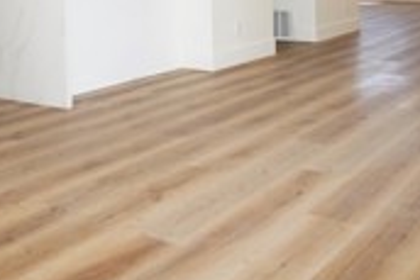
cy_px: -28
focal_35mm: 52
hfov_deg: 38.1
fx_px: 607
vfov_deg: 24.3
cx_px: 234
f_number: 2.8
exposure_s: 1/250
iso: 125
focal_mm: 14
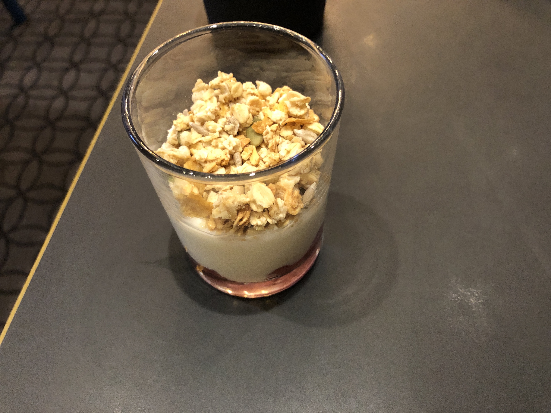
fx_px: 446
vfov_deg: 49.7
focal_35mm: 28
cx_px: 276
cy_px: 206
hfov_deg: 63.4
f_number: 1.8
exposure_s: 1/14
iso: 100
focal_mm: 3.99
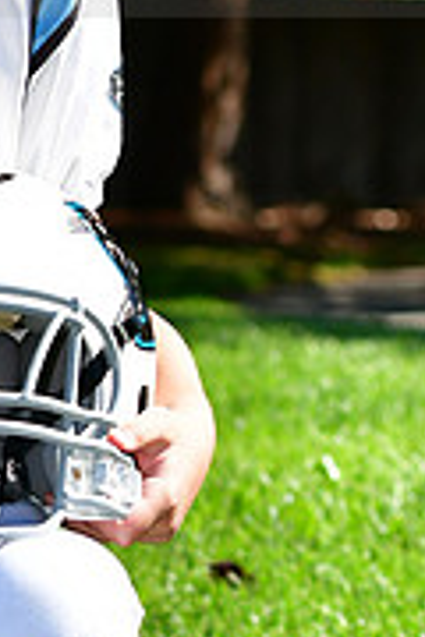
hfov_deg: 4.0
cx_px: -221
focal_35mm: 338
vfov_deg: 6.1
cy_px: -96
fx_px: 5985
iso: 400
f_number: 4.5
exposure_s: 1/1600
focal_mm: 70
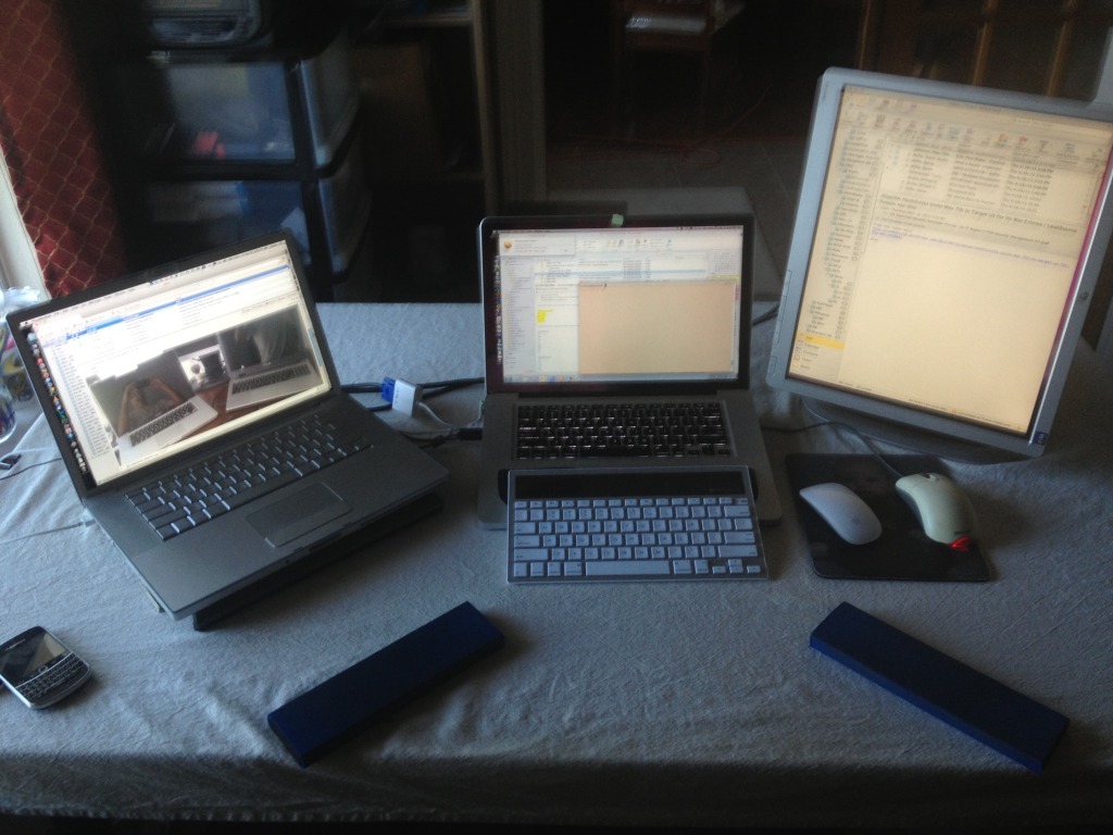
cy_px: 418
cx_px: 556
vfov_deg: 40.7
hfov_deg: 52.6
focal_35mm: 35
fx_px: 1125
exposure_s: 1/20
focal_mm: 4.28
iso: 50
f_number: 2.4
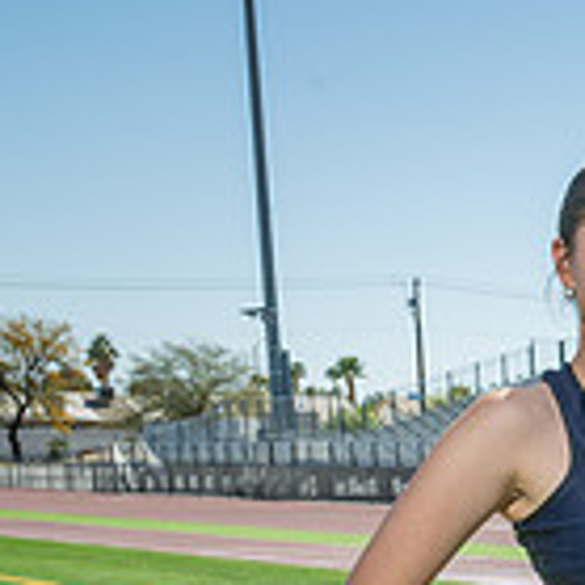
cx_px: 1117
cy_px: 802
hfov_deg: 14.6
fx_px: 1931
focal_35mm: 101
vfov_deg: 16.1
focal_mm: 27
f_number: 9
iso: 250
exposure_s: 1/400
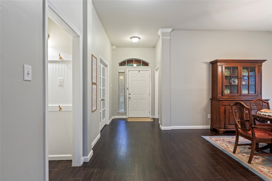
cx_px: 136
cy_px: 90
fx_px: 143
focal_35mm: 19
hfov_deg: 86.9
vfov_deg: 64.5
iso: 125
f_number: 5.6
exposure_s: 1
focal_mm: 19
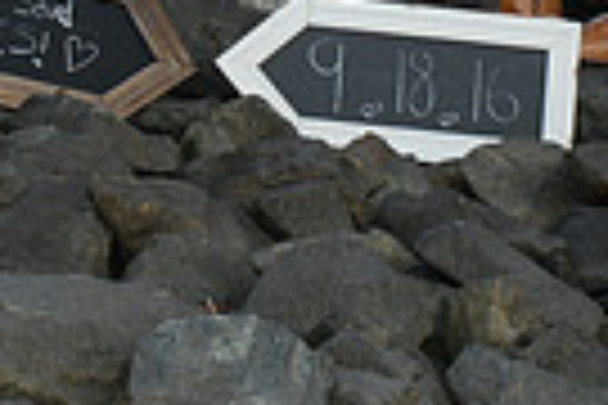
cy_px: -403
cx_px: 221
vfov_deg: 5.7
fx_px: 4002
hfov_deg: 8.7
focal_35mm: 237
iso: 400
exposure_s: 1/250
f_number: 9
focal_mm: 55
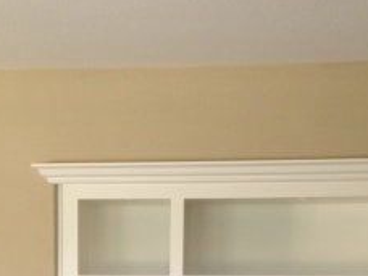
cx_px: 153
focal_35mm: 87
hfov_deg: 22.5
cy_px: 357
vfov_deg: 16.1
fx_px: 925
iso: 64
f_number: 2.4
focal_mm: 4.13
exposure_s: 1/20
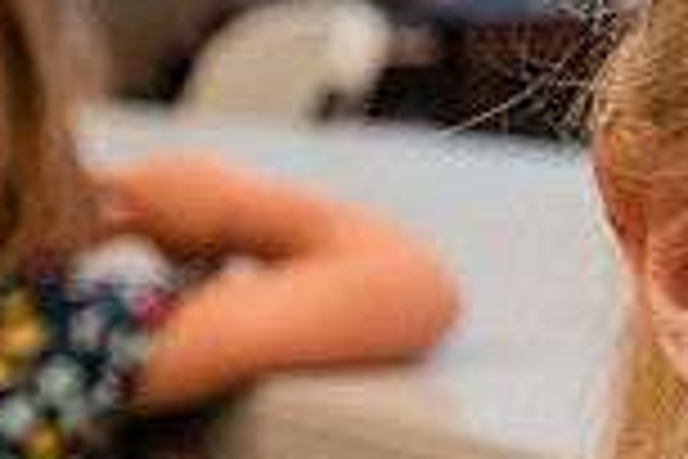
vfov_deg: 11.3
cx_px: 1223
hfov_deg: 14.8
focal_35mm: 121
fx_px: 2312
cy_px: 118
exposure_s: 1/100
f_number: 4
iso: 3200
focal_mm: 30
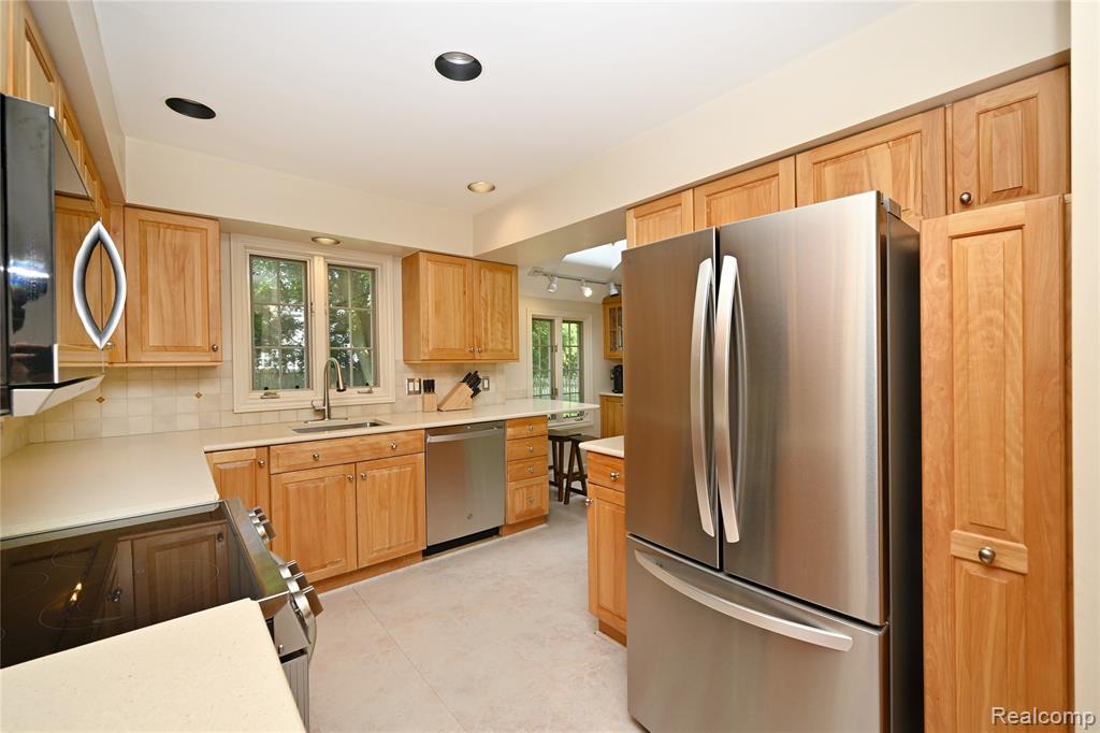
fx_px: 428
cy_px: 366
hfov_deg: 104.3
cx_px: 550
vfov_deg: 81.2
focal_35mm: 14
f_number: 7.1
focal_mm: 14
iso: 250
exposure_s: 1/60
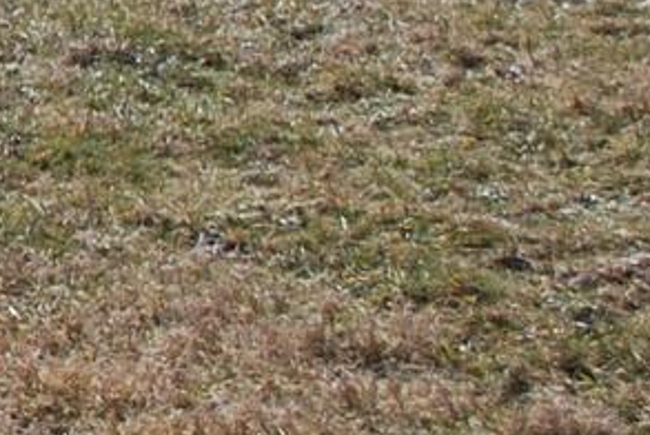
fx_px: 4934
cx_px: -1608
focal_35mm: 273
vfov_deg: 4.9
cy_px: -664
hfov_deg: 6.5
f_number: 7.1
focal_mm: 26
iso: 100
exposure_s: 1/200
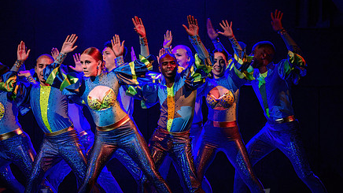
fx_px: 1719
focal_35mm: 189
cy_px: 64
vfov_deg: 6.4
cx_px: 167
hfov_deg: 11.4
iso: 1600
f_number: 2.8
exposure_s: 1/250
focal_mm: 110
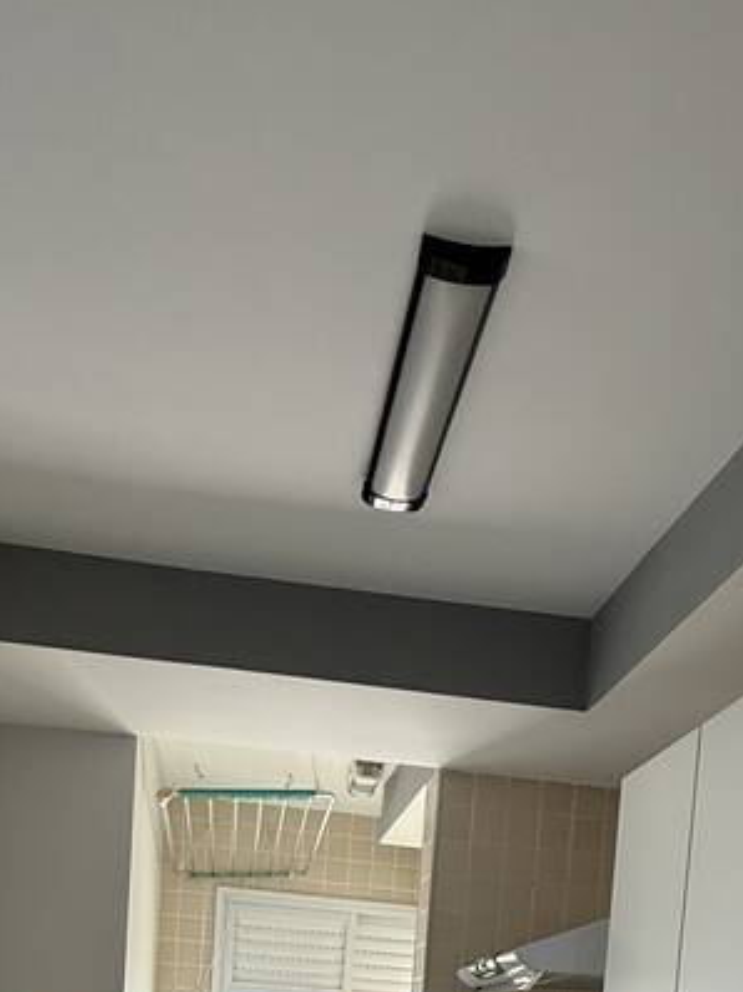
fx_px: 1089
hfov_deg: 37.7
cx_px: 364
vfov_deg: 37.5
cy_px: 1179
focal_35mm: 38
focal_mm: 2.22
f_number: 2.2
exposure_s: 1/99
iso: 125
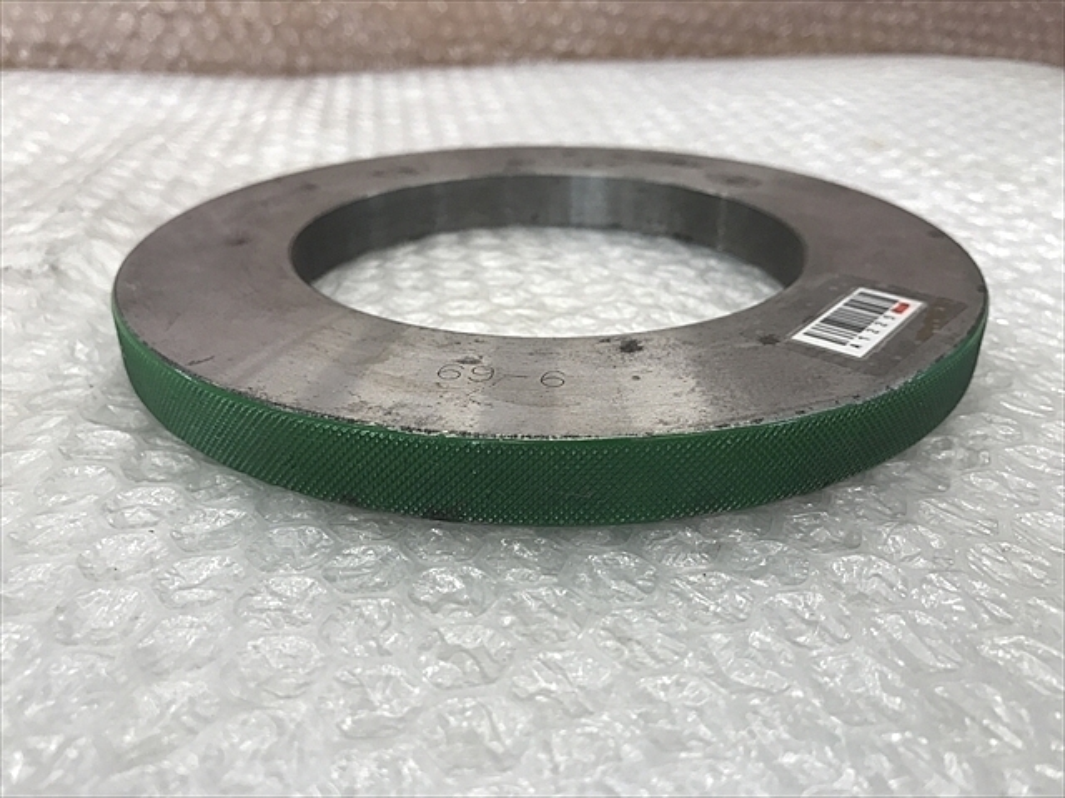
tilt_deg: -29.1
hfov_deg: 63.4
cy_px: 399
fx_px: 861
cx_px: 532
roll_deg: -2.4
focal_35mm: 28
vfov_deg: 49.7
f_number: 1.8
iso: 20
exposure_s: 1/40
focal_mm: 3.99
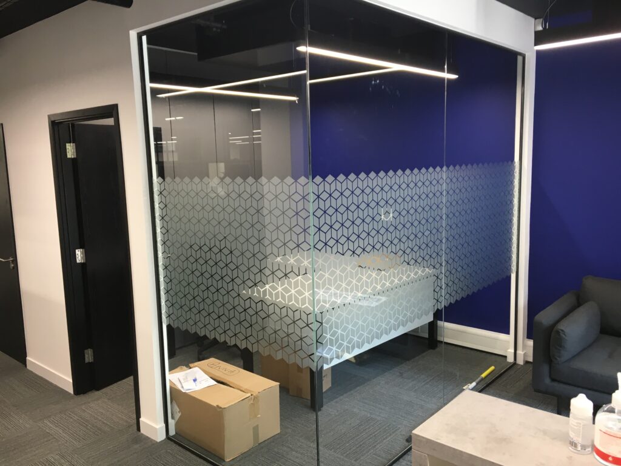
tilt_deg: -6.1
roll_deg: +1.1
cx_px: 310
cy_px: 233
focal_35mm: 29
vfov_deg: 48.2
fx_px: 520
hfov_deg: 61.7
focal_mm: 4.15
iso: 64
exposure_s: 1/33
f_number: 2.2
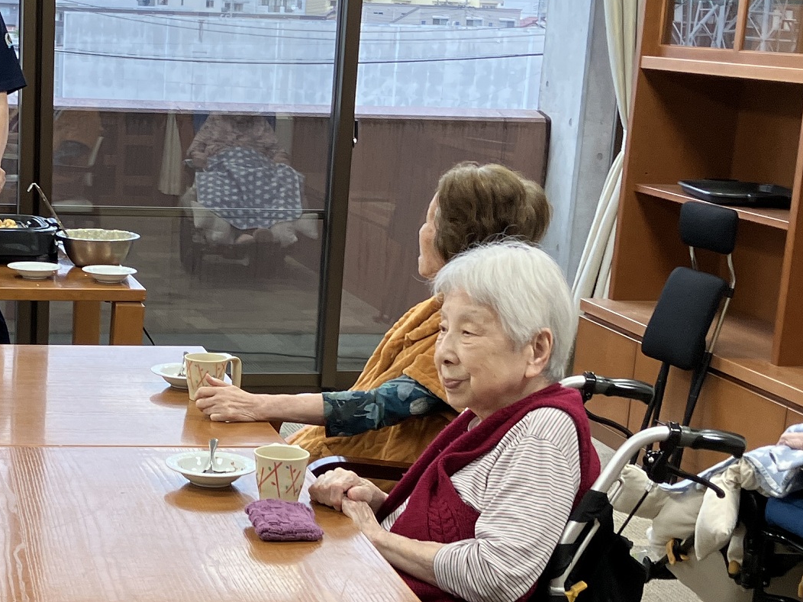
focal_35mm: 73
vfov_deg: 20.0
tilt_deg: -12.4
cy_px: 444
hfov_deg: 26.0
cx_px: 119
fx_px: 1693
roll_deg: -1.1
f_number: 1.8
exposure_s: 1/100
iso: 50
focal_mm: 3.99
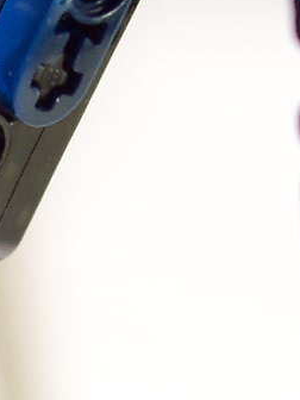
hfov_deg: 10.9
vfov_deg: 14.9
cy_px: 315
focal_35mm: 132
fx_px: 1525
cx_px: -98
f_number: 2.8
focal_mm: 5.6
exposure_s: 1/60
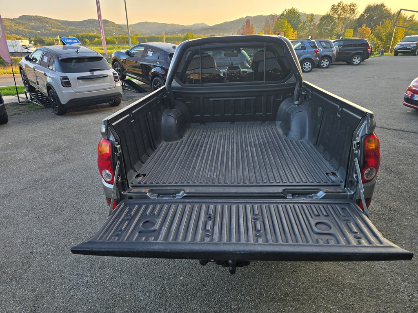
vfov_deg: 58.9
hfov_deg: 73.9
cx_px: 209
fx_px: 278
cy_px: 156
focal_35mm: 23
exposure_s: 1/180
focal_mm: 6.3
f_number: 1.7
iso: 32
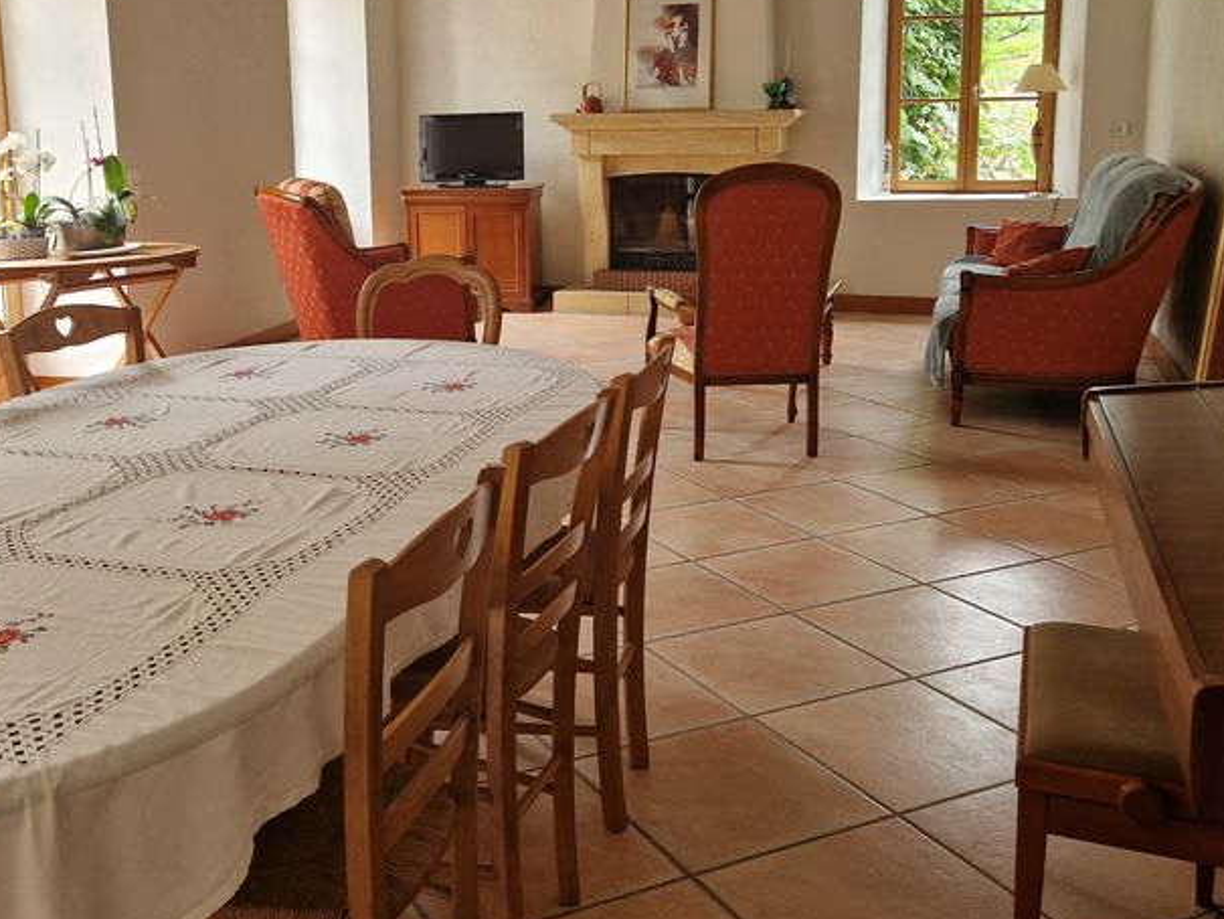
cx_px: 502
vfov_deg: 37.3
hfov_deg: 48.7
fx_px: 1344
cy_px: 308
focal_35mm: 38
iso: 100
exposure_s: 1/180
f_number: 1.8
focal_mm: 5.4
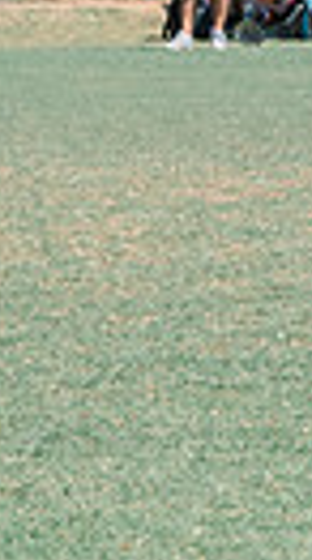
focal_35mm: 580
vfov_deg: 3.7
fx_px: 8591
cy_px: 141
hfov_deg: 2.1
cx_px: -672
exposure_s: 1/800
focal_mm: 70
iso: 400
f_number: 7.1
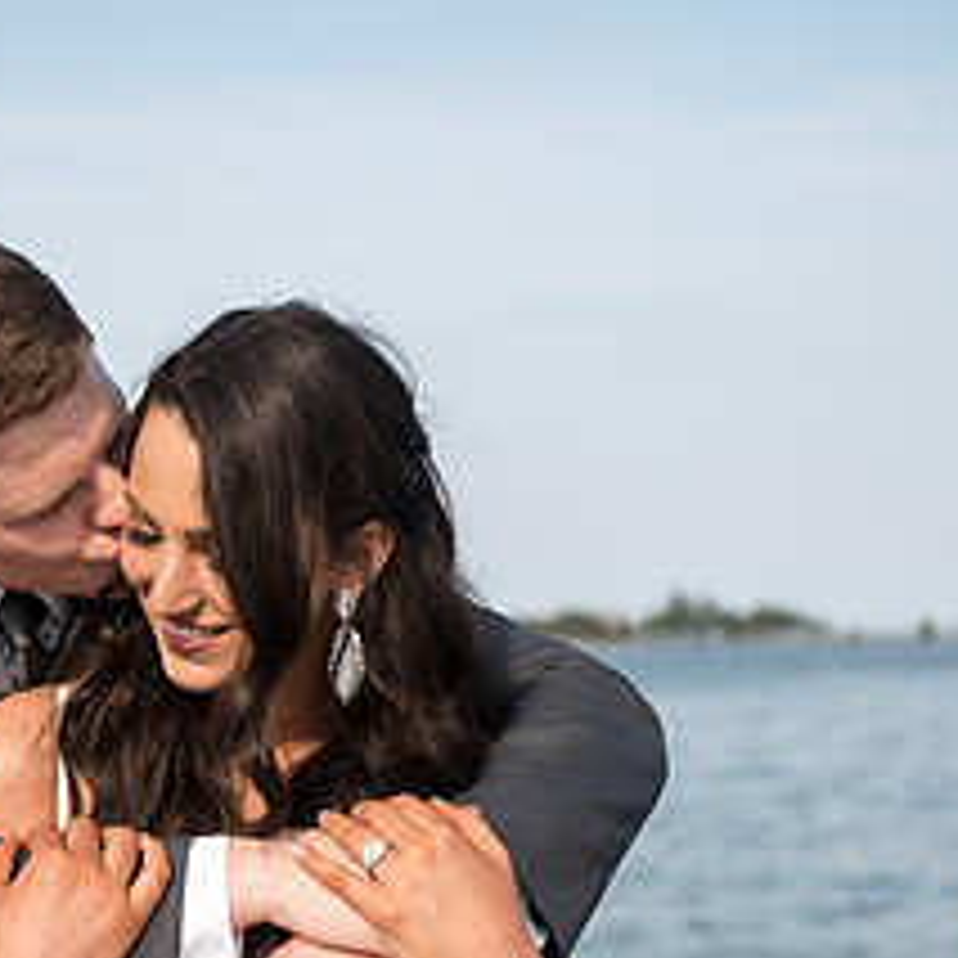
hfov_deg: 16.9
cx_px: 157
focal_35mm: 102
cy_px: 785
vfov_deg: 16.9
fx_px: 3194
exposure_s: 1/4000
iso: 180
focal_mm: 44
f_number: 2.8
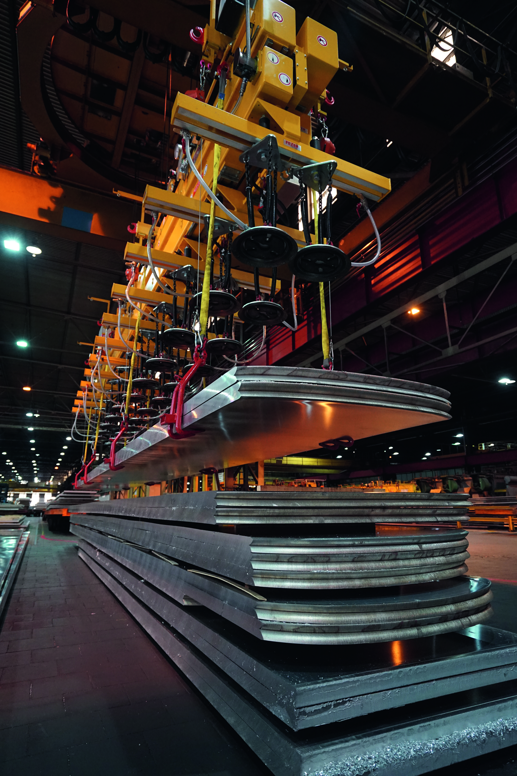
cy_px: 388
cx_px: 258
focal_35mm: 20
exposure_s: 1/80
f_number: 4
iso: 3200
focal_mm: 20
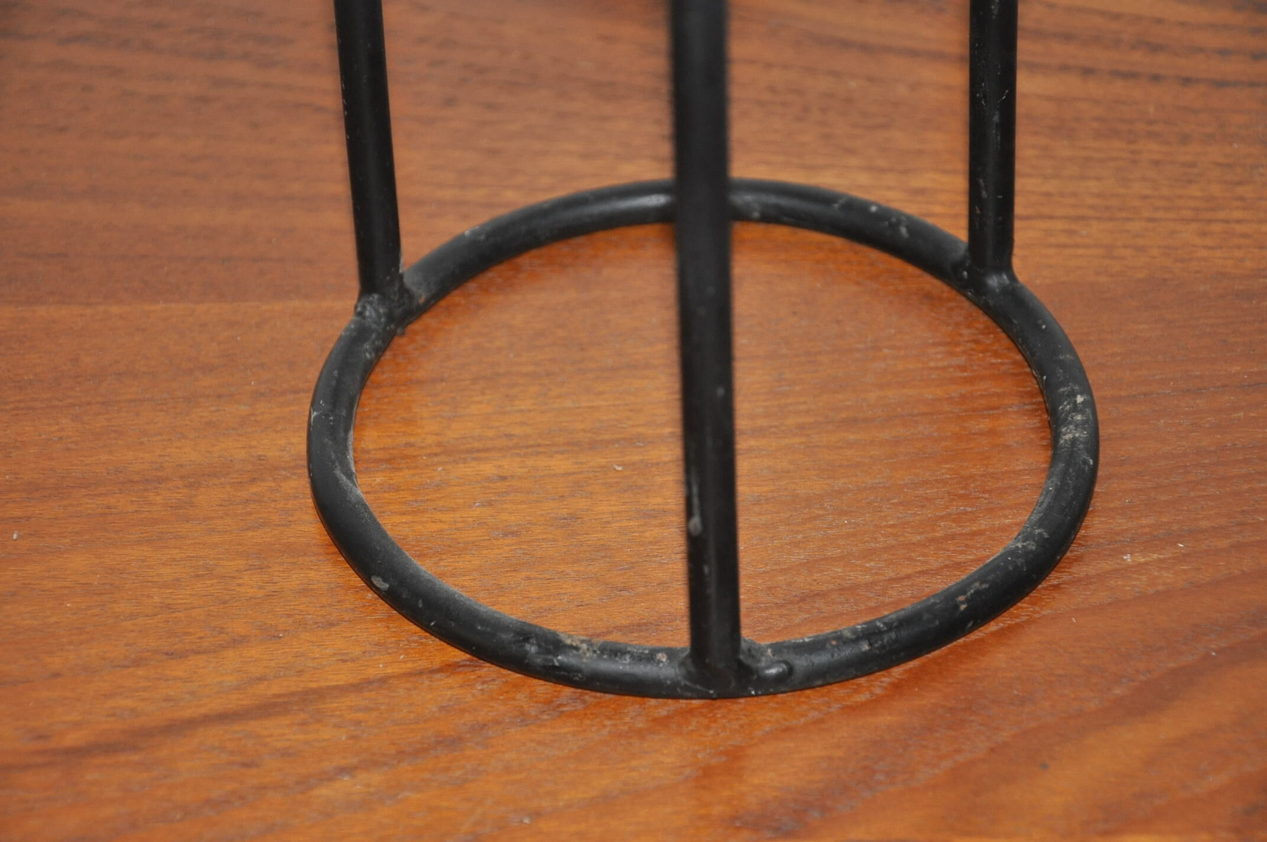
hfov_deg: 20.6
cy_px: 421
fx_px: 3480
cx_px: 634
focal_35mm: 99
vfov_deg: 13.8
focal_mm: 66
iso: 800
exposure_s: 1/60
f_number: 5.3
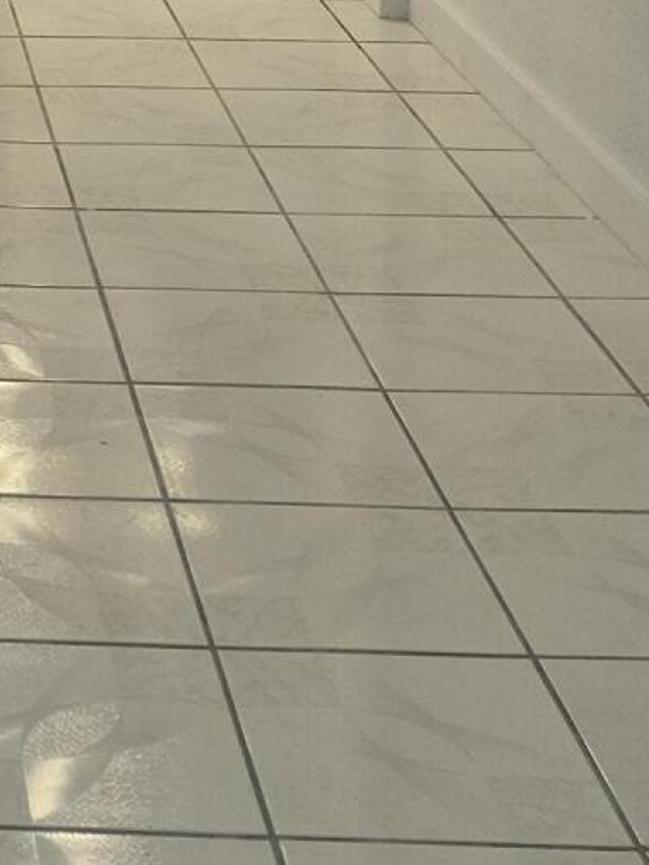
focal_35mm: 91
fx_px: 2274
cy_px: -242
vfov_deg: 19.9
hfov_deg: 15.0
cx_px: -344
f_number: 1.8
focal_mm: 5.4
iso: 160
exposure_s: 1/180
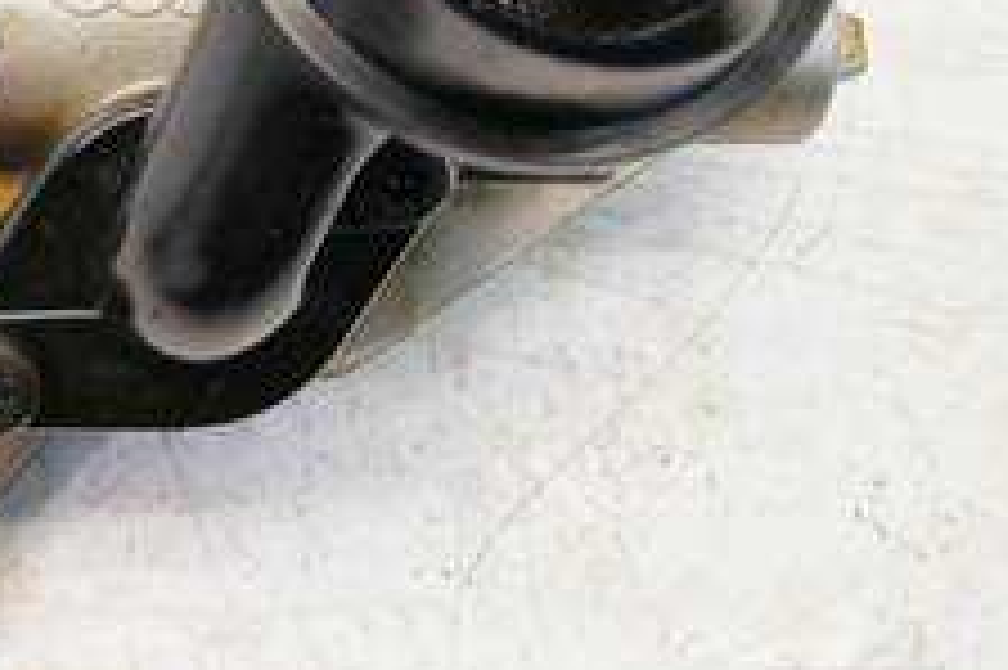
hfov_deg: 33.4
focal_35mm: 58
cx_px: 189
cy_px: 103
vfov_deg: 22.9
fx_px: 1623
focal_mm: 13
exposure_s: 1/60
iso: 200
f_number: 3.5
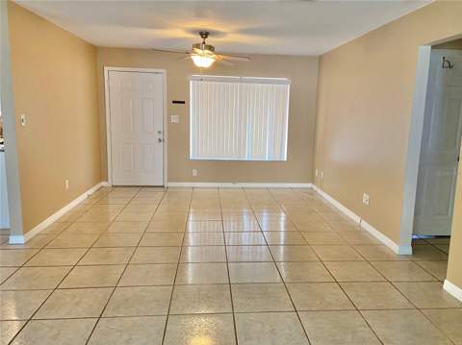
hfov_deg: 67.4
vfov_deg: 53.0
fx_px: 347
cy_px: 172
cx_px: 231
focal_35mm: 26
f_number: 1.8
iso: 160
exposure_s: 1/60
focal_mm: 4.25
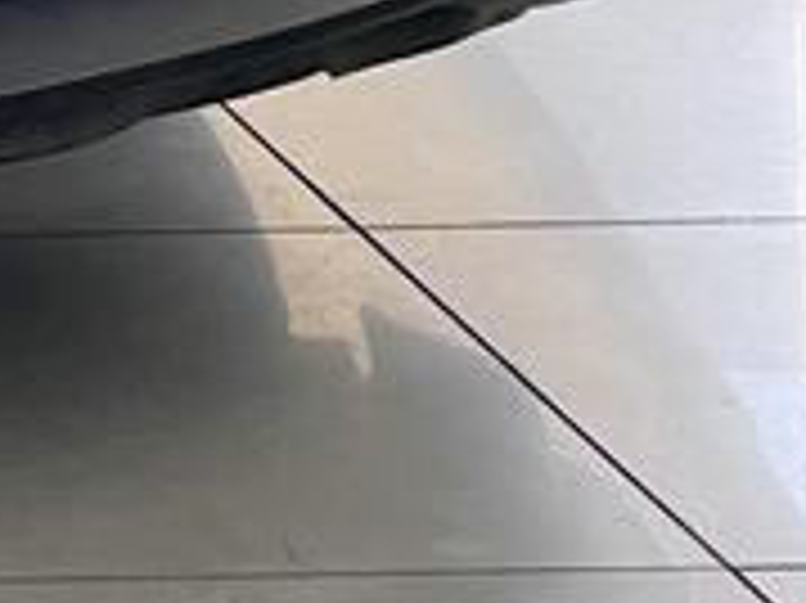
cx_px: -1765
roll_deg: +1.4
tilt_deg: -5.0
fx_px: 8097
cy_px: -1192
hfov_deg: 5.3
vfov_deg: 4.1
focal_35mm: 348
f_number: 2
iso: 100
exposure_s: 1/99
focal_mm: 6
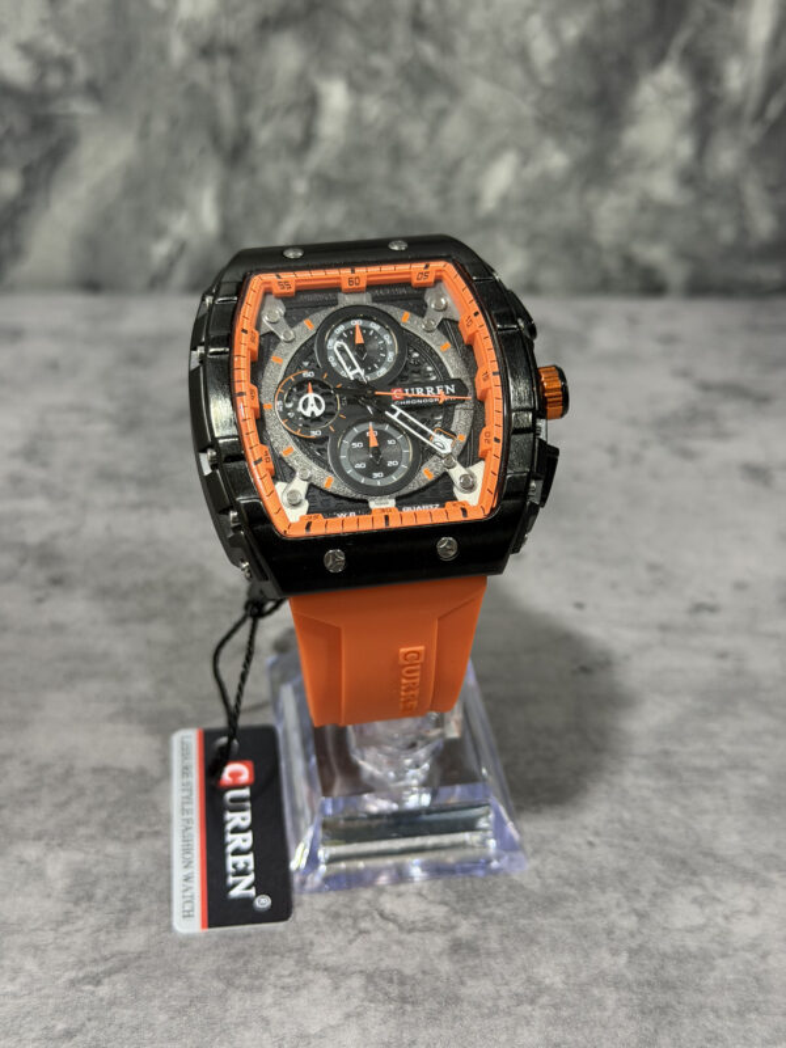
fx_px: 1453
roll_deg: -1.5
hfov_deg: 30.3
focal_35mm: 48
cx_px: 393
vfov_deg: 39.7
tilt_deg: -33.8
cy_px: 524
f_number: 1.78
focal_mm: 6.76
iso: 500
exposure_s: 1/40
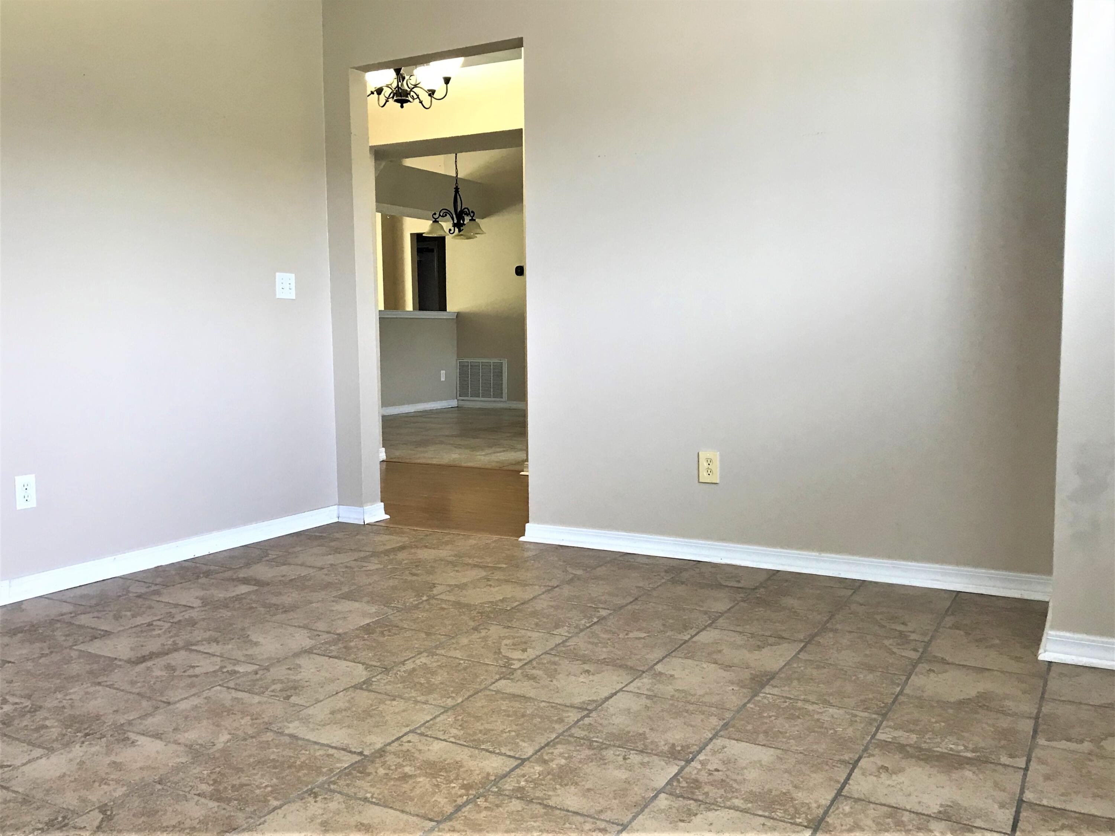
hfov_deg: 63.4
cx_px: 558
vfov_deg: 49.7
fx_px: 902
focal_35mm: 28
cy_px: 418
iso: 32
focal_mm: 3.99
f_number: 1.8
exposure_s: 1/30
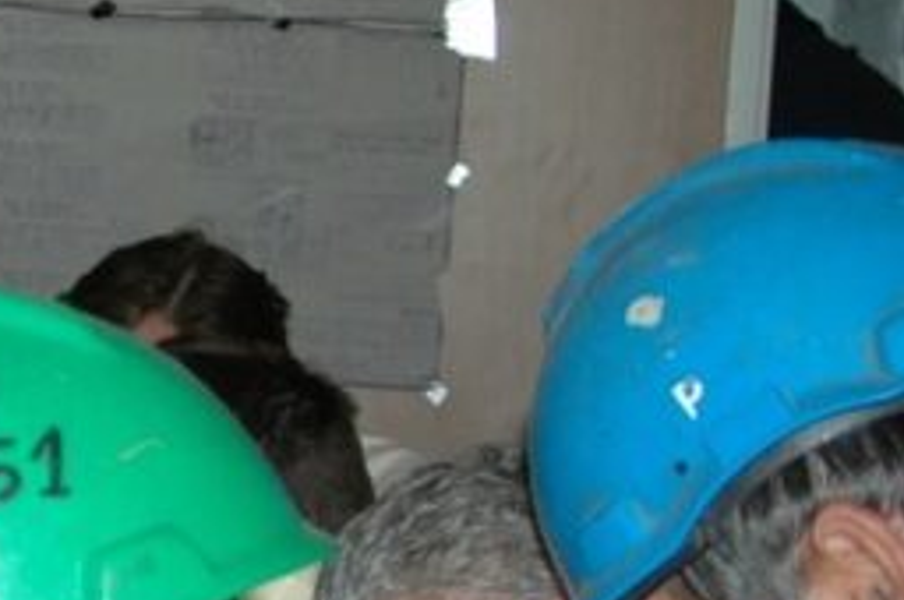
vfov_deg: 9.1
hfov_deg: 12.4
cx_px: -787
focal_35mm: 150
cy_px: 605
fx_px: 3762
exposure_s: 1/250
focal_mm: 25
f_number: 4
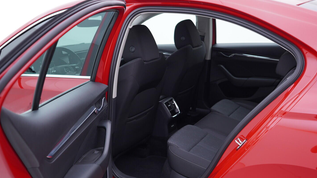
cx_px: 158
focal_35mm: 38
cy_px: 94
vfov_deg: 31.2
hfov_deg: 52.8
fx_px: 319
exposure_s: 1/40
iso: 125
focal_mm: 24
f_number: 2.8
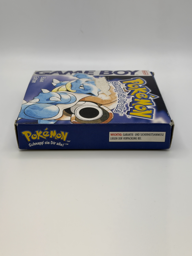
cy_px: 128
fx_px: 355
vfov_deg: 39.7
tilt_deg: -27.8
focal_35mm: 48
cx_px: 96
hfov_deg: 30.3
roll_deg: -0.1
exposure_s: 1/434
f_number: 1.78
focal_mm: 6.76
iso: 64
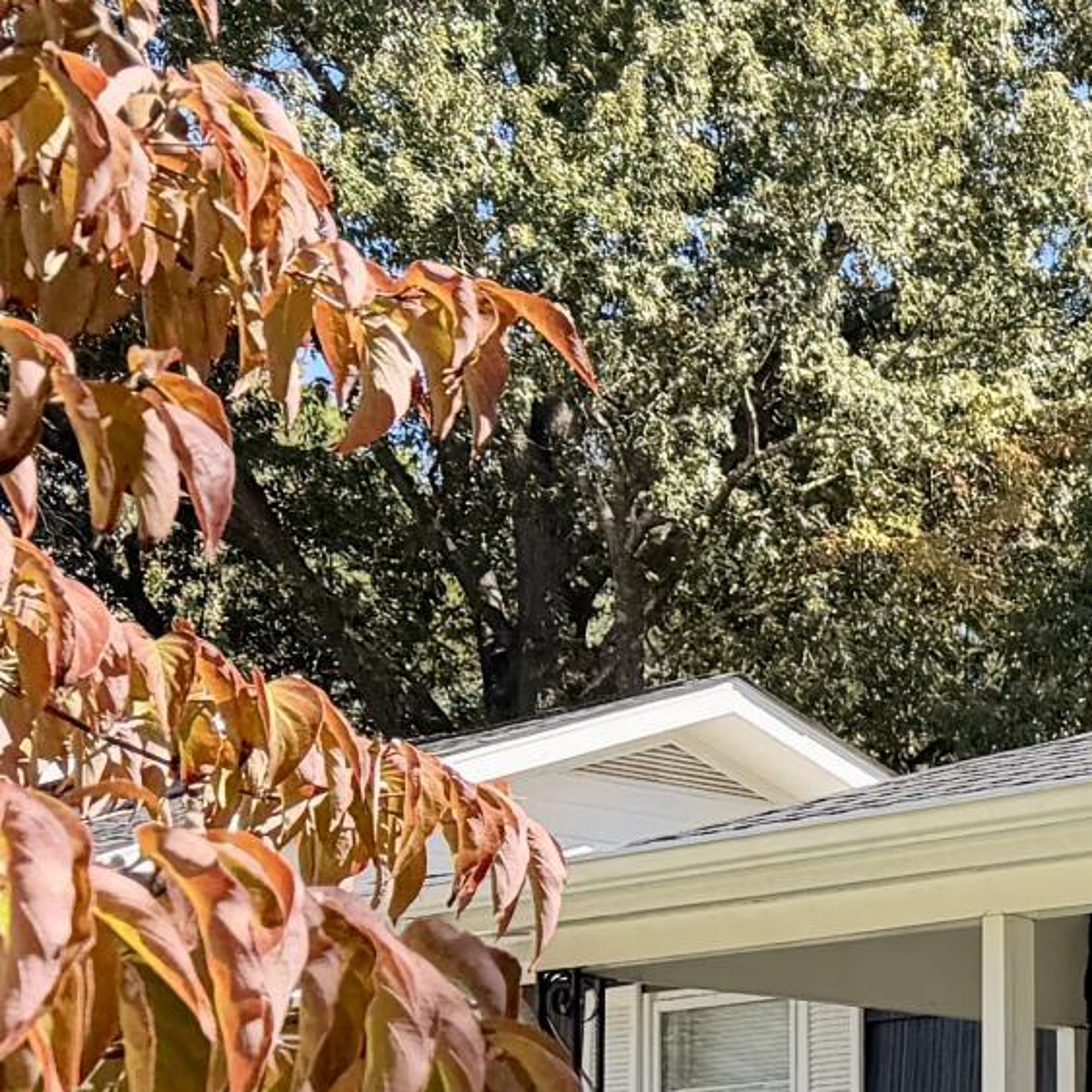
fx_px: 4033
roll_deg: -0.6
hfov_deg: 12.5
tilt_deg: +1.1
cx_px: 2506
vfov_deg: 14.7
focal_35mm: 113
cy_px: 1445
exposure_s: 1/1410
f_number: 1.78
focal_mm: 6.76
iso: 100
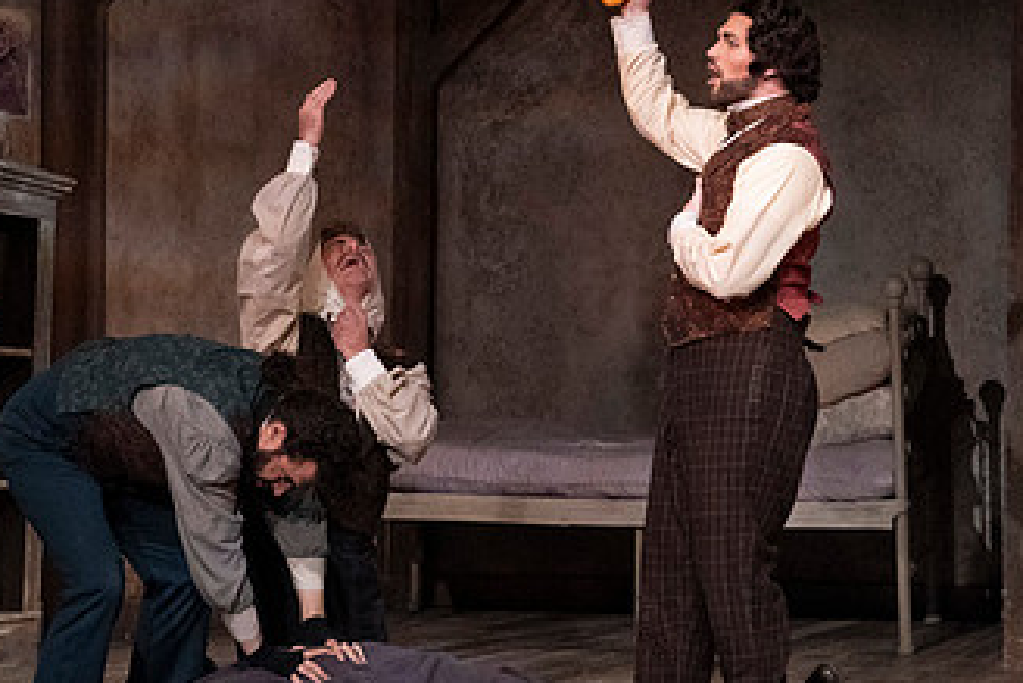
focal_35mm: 301
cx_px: 558
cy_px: 370
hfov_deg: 6.8
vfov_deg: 4.6
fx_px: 8557
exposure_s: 1/400
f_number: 13
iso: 16000
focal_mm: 170
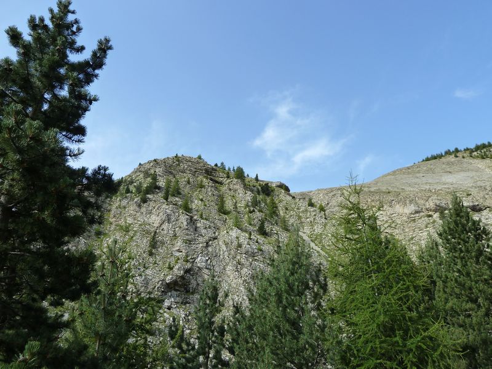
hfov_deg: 69.4
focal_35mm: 25
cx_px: 246
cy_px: 184
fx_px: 355
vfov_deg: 54.9
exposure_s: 1/320
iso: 125
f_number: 4
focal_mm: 4.1
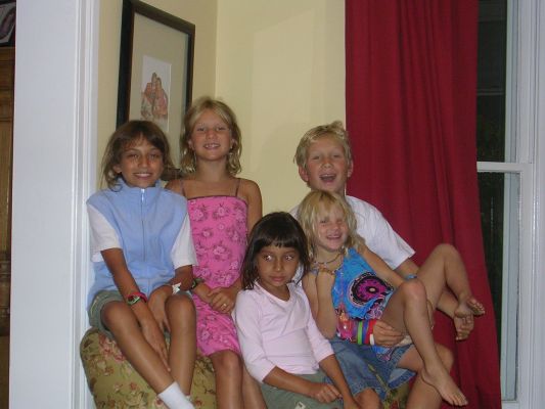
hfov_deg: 32.2
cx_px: 272
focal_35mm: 60
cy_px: 204
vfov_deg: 24.4
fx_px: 945
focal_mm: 9.1
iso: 126
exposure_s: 1/60.1
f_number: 3.4
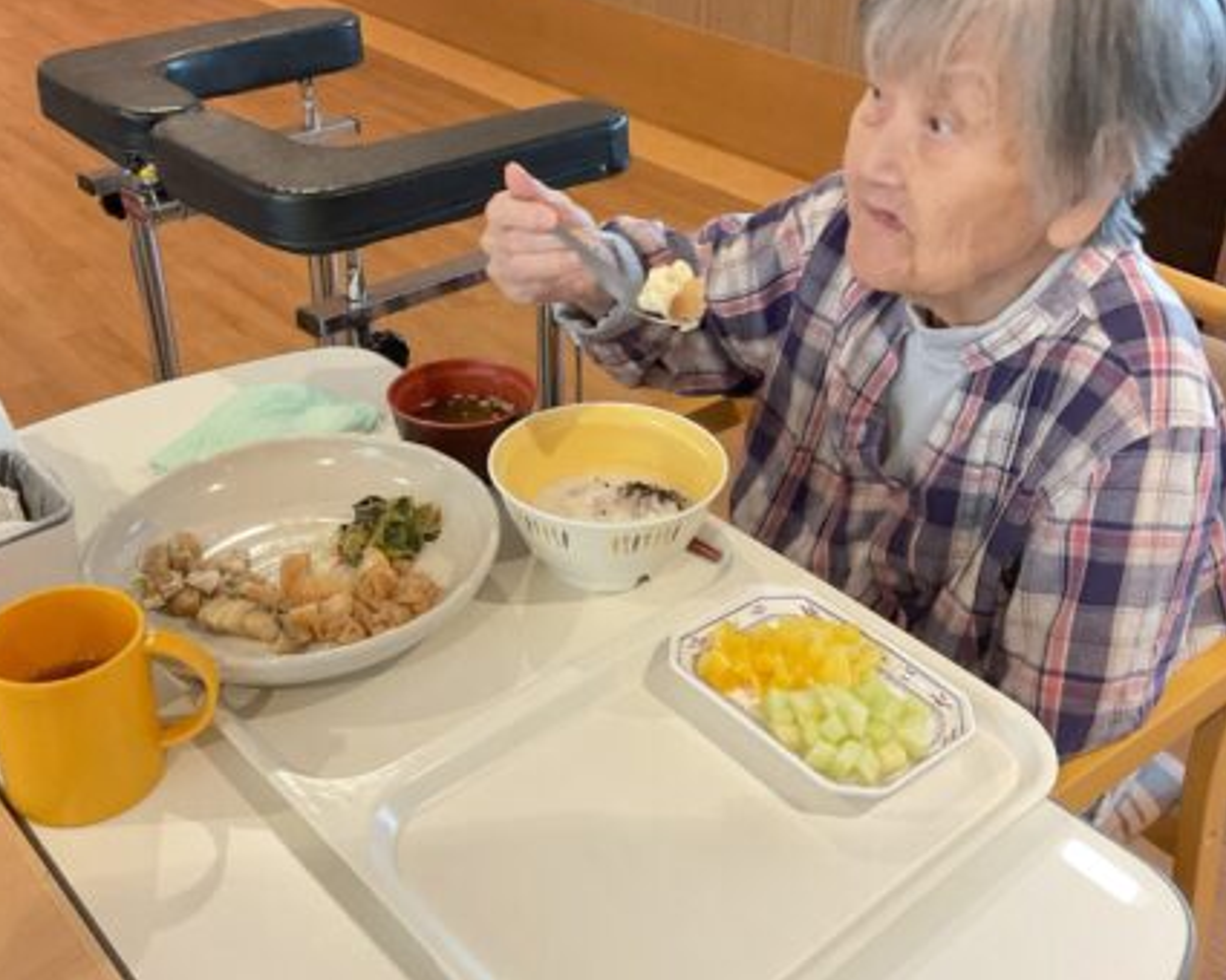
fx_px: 1451
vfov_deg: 37.3
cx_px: 632
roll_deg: -1.7
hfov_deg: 45.8
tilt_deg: -30.9
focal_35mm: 40
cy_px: 418
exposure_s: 1/60
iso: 125
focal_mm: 3
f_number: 1.8
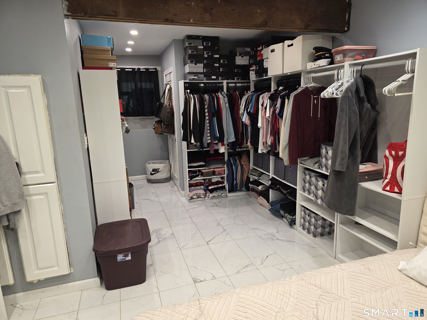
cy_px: 160
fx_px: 284
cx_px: 214
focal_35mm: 23
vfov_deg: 58.9
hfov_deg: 73.9
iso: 200
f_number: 1.7
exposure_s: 1/120
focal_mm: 6.3
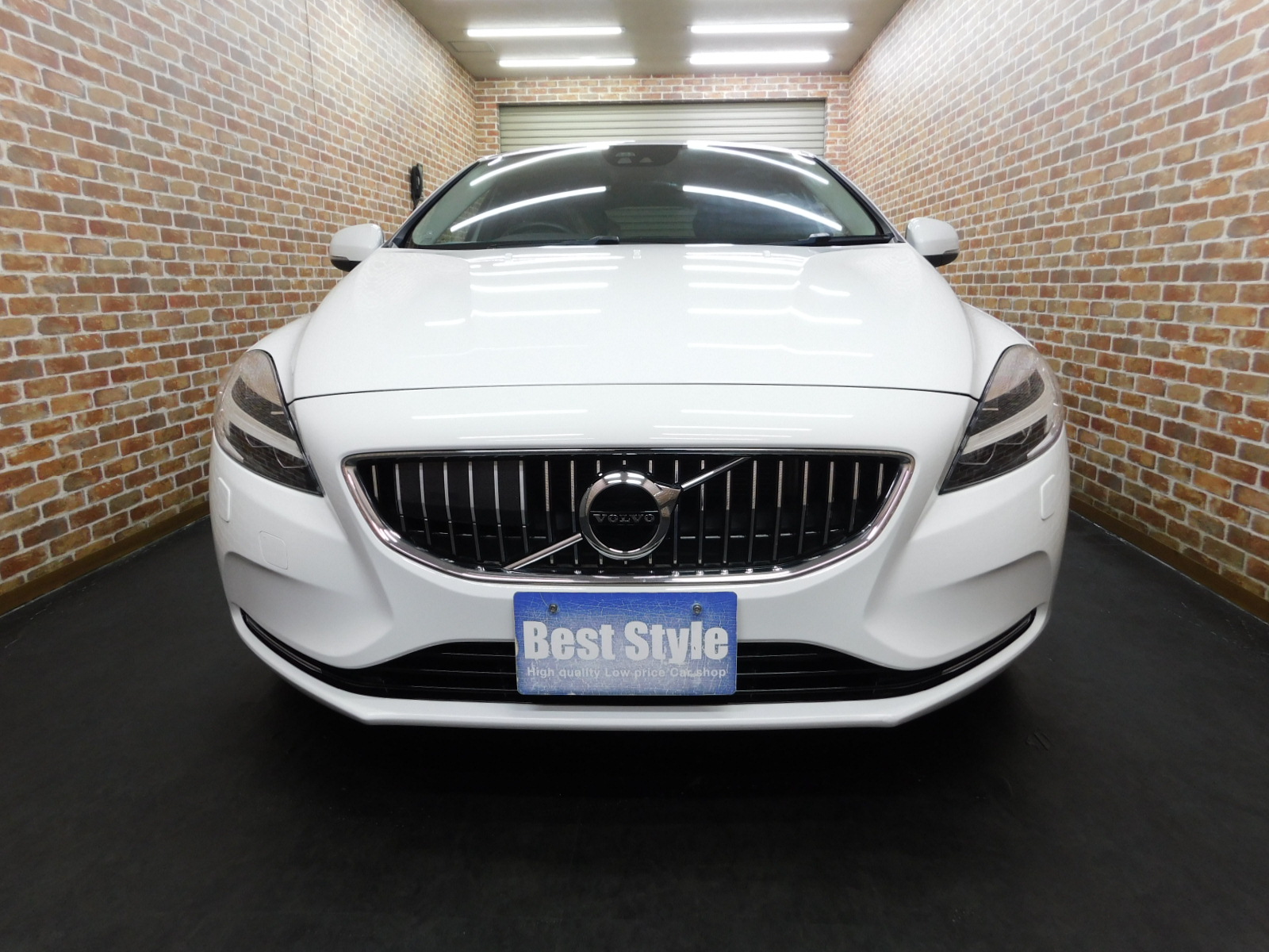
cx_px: 634
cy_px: 476
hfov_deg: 73.9
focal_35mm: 23
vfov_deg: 58.9
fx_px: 843
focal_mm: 4
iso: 160
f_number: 3
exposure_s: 1/30
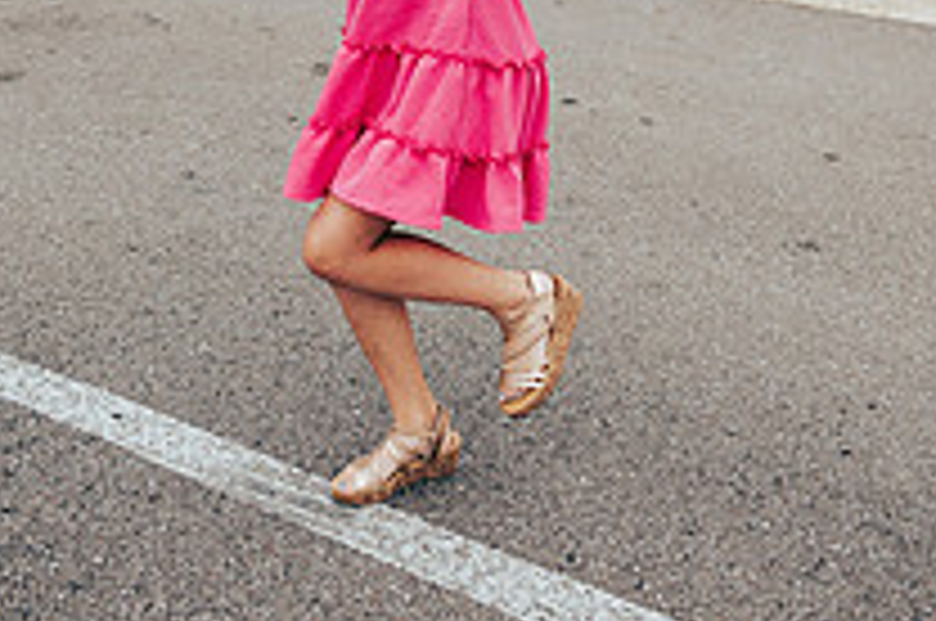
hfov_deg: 38.2
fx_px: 1350
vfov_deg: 23.5
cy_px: -135
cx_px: 454
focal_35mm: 52
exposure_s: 1/400
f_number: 2.8
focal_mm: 24
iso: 250
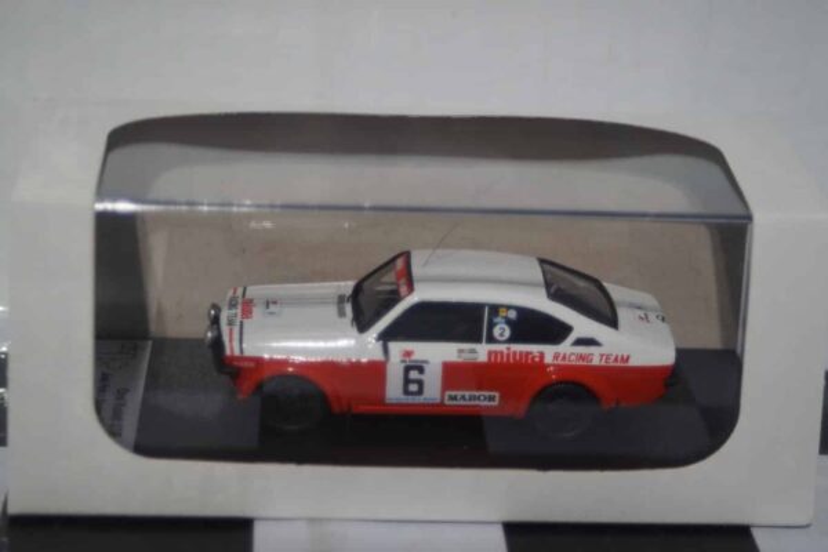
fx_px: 2070
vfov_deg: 15.2
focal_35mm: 90
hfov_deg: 22.6
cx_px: 414
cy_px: 276
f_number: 5.6
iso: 1250
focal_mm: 60
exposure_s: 1/160
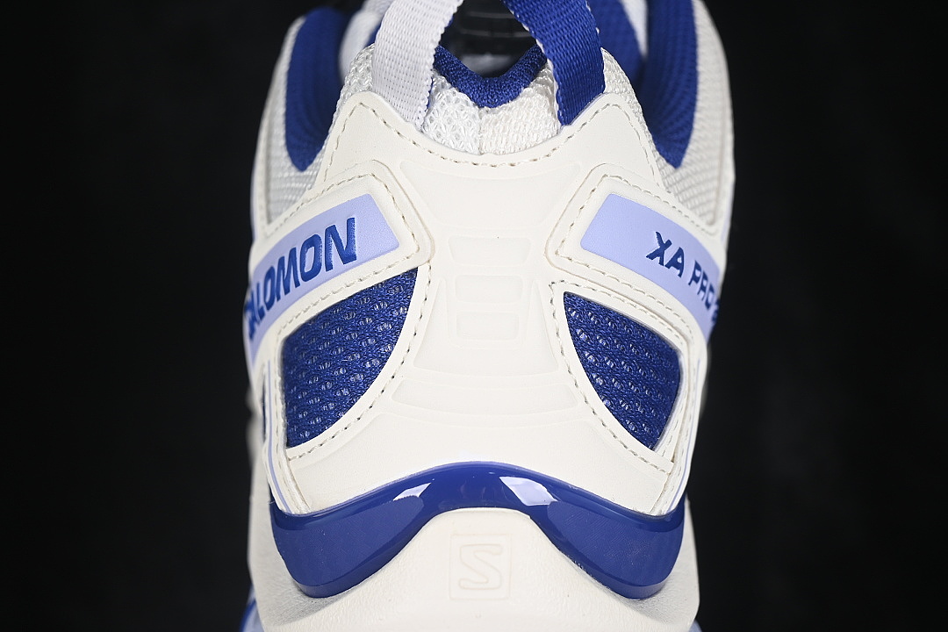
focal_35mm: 75
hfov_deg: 27.0
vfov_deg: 18.2
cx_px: 474
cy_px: 316
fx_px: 1975
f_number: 7.1
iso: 160
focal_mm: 50
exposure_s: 1/80
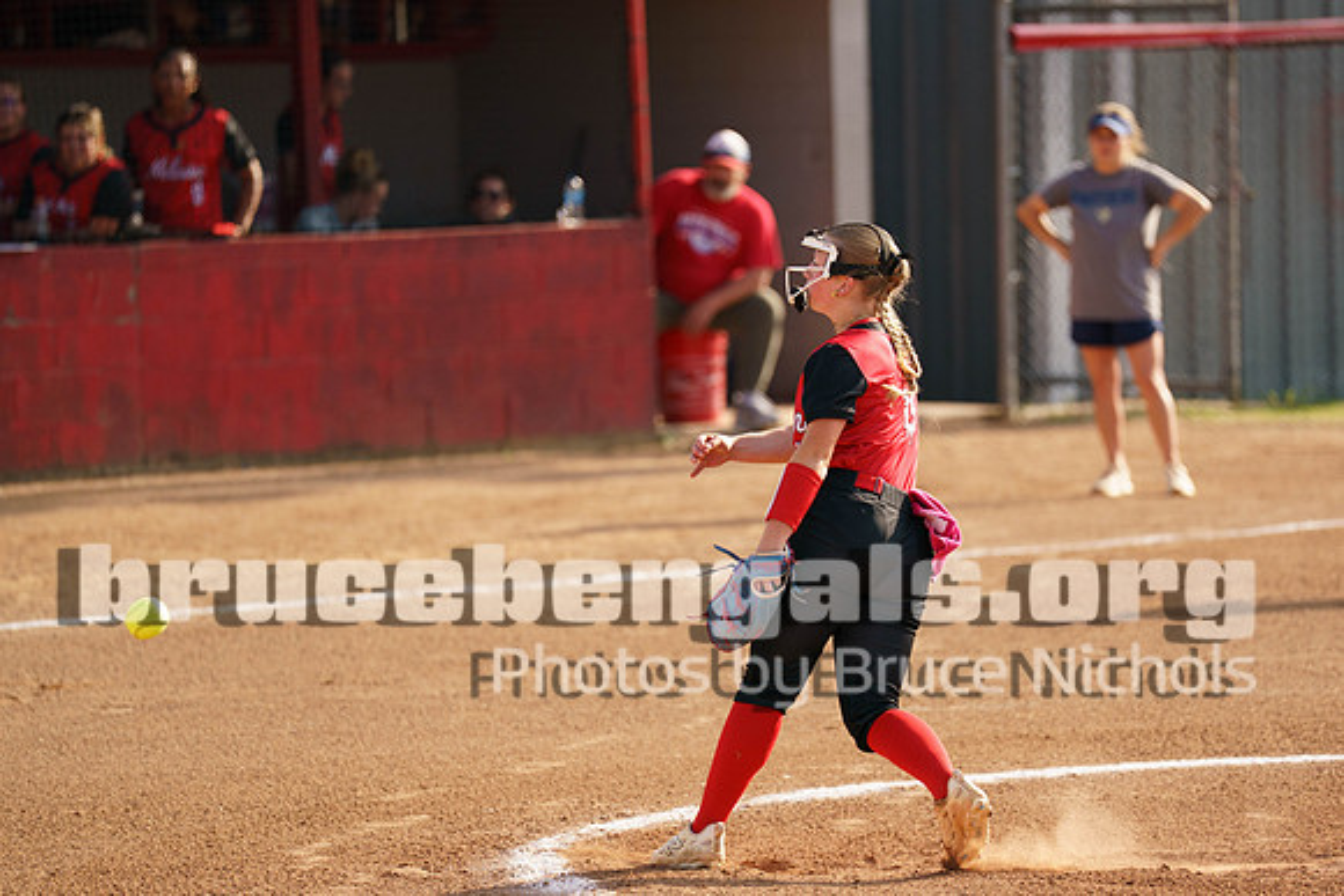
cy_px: 448
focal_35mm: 253
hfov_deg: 8.1
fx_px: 9449
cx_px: 850
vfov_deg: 5.4
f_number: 2.8
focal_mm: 200
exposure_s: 1/3200
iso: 400
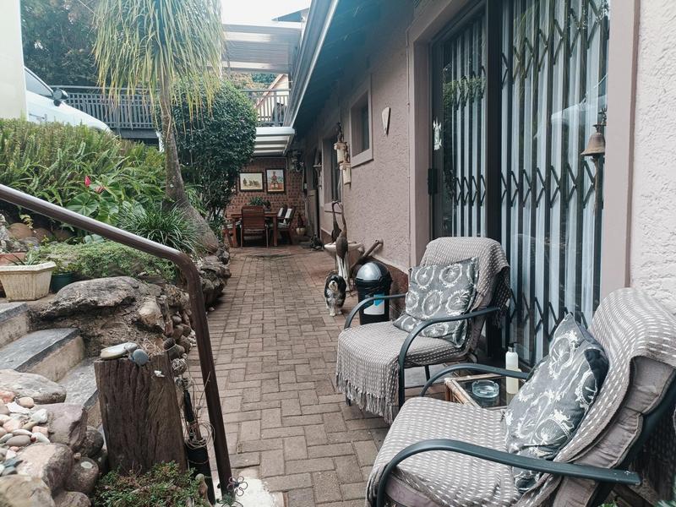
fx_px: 488
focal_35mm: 25
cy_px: 254
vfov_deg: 54.9
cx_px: 338
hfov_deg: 69.4
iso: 125
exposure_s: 1/99.9
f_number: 1.7
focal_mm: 4.7
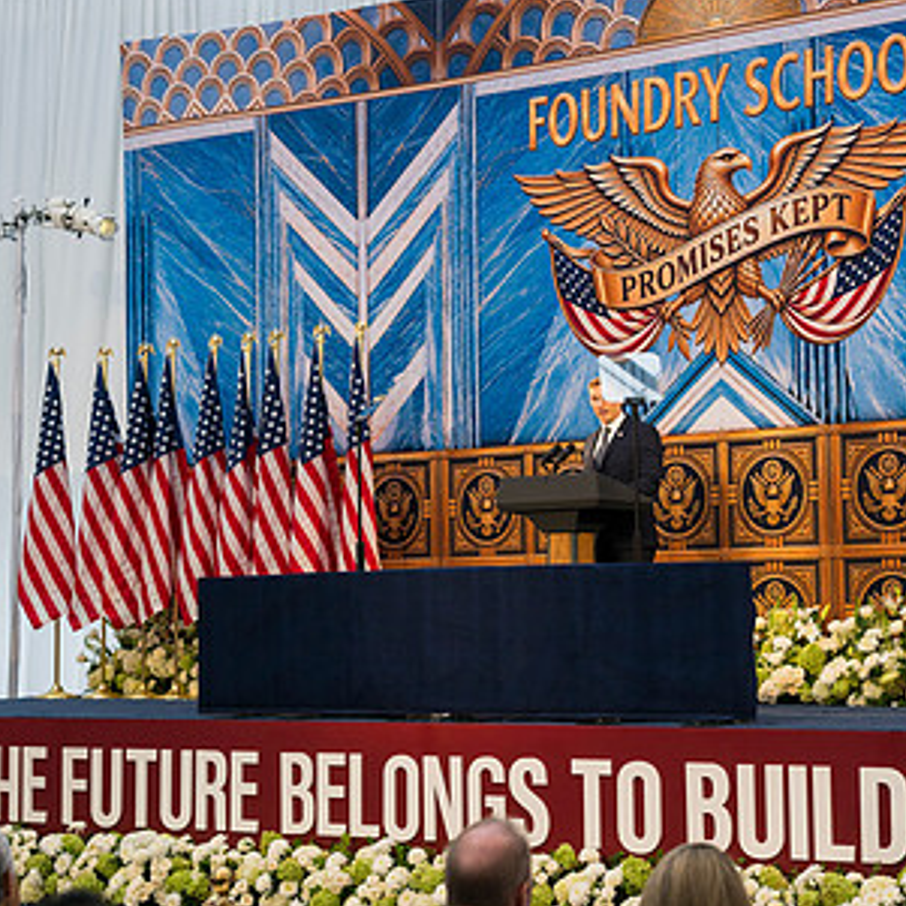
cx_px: 629
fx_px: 2132
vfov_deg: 24.0
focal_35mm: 72
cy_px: 468
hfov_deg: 23.8
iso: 500
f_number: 4
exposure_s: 1/160
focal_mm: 44
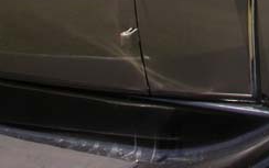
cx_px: 387
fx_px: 969
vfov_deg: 9.6
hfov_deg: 14.8
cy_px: -100
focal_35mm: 132
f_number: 6.7
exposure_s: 1/296
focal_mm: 7.85
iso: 100
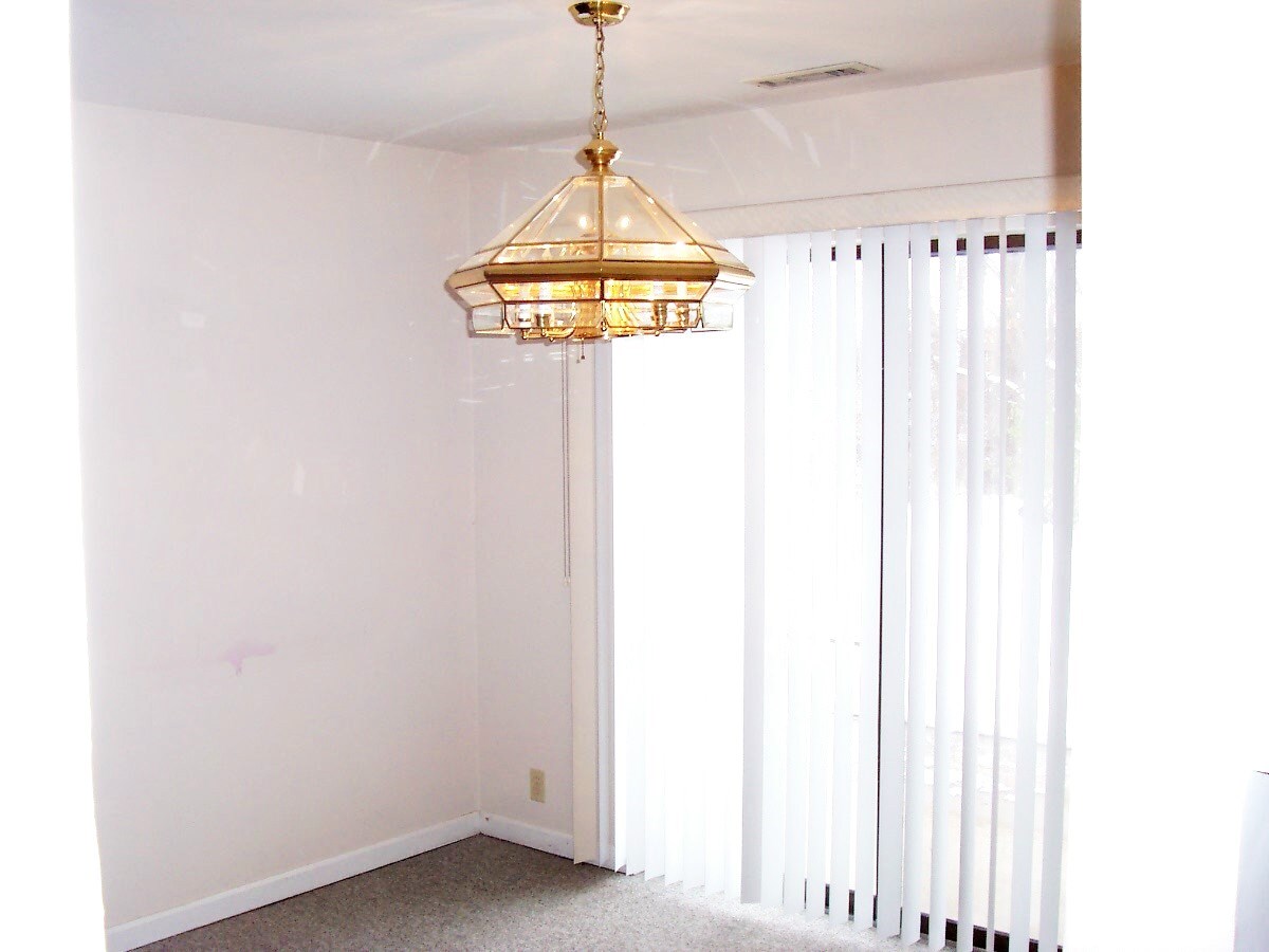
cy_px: 476
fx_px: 1356
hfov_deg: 50.1
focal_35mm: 37
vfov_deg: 38.7
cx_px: 634
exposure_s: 1/90
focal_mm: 5.6
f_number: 2.8
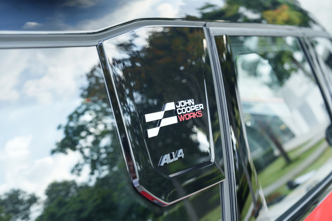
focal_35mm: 49
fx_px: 452
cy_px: 110
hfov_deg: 40.3
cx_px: 166
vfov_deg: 27.5
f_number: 5.6
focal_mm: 49
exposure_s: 1/100
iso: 640
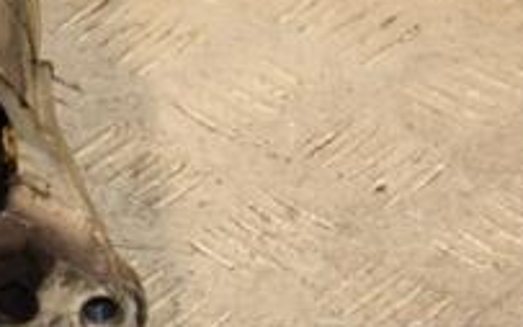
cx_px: -149
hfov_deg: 7.9
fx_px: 3735
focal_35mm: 262
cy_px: 23
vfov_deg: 5.0
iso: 800
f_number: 5
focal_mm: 58
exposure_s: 1/160
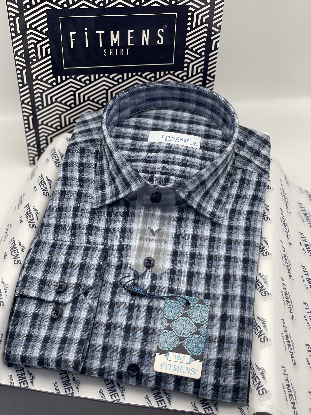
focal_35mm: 53
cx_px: 153
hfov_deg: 27.5
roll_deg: -1.3
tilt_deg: -41.9
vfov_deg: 36.2
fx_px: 635
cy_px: 204
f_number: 2
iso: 32
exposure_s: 1/100
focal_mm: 6
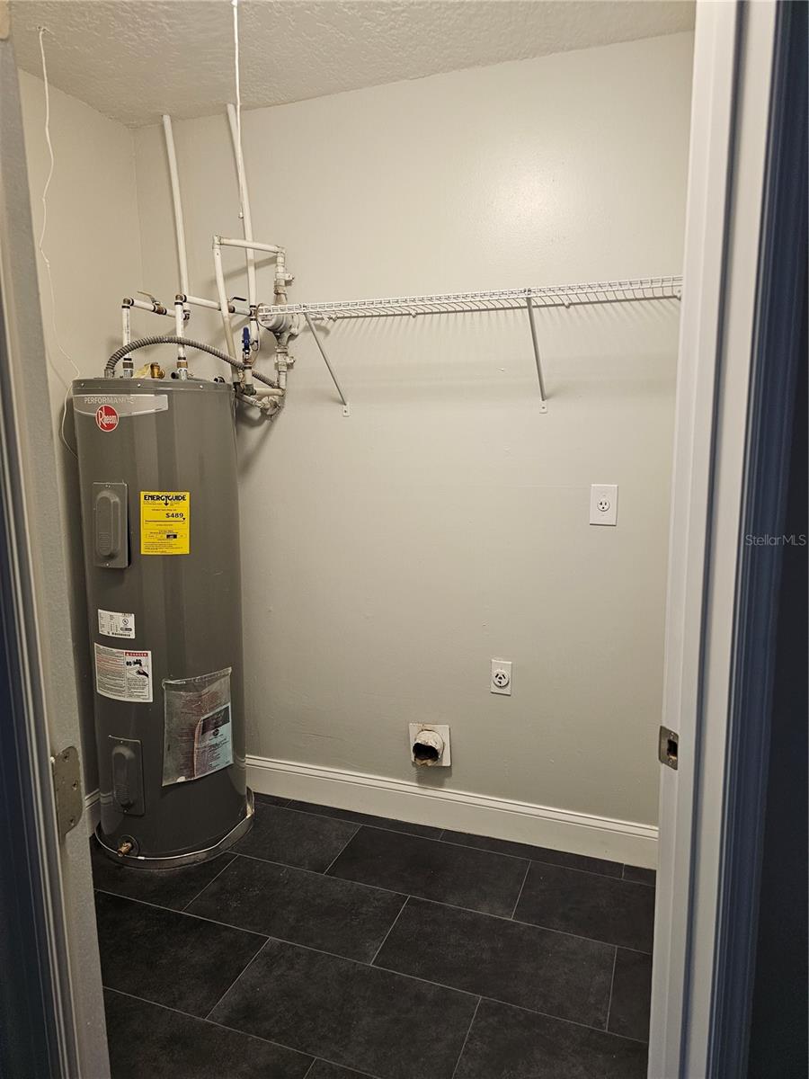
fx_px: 717
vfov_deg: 73.9
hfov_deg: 58.9
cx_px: 404
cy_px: 540
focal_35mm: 23
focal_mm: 6.3
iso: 400
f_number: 1.7
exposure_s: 1/120
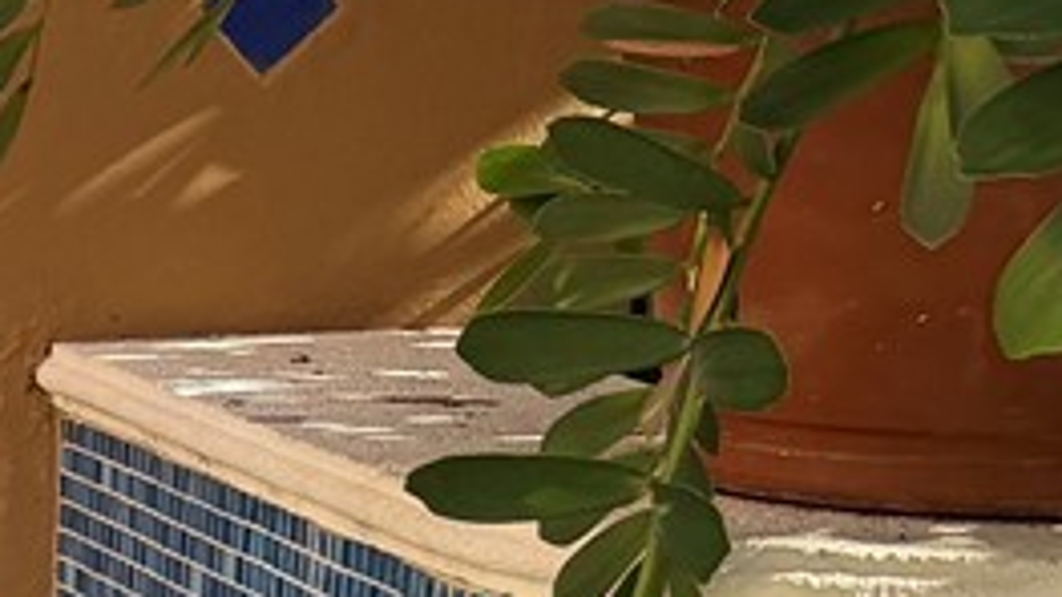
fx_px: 4478
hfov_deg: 11.2
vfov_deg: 7.5
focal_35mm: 159
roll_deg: +1.8
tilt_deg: -11.2
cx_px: -1555
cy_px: 879
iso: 100
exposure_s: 1/353
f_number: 1.78
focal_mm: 6.76
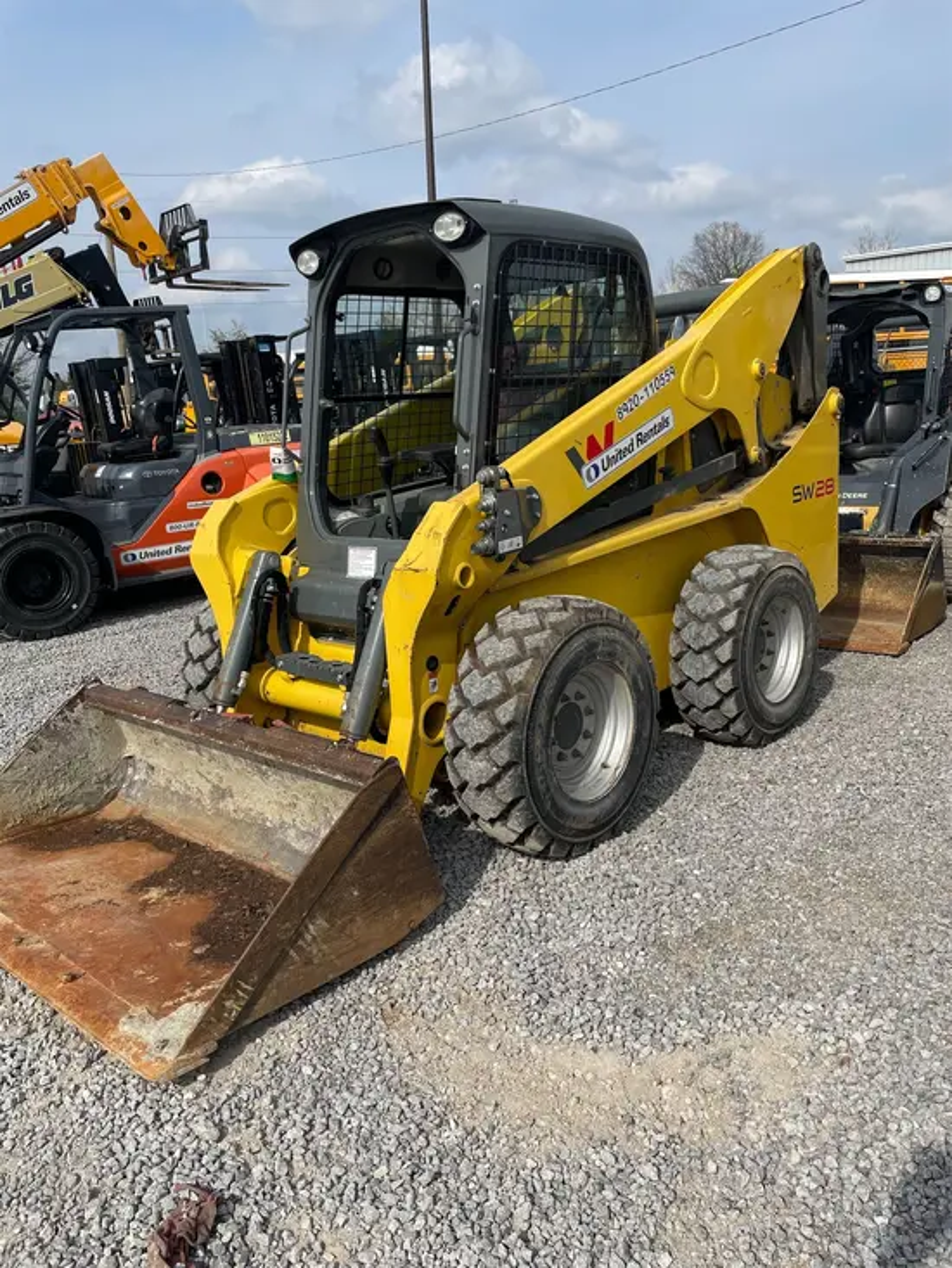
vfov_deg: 67.3
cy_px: 634
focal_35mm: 26
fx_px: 953
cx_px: 476
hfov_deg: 53.1
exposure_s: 1/5556
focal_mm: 4.2
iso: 50
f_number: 1.6
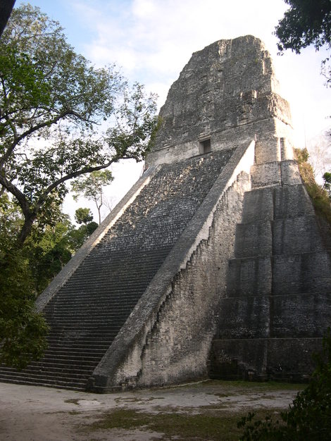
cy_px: 220
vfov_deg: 49.0
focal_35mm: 38
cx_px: 166
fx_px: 484
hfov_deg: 37.7
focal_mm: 8
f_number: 2.8
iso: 100
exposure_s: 1/536
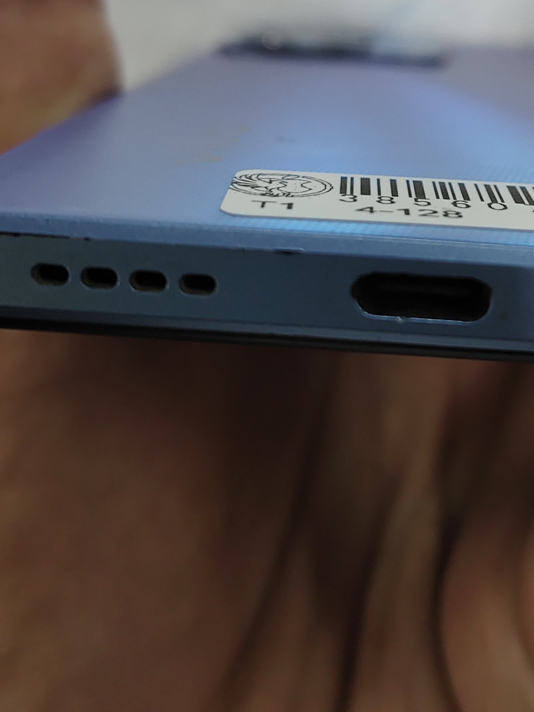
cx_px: 411
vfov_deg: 32.8
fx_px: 1172
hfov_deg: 25.3
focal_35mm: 57
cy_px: 137
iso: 134
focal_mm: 5.56
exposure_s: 1/100
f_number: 1.88
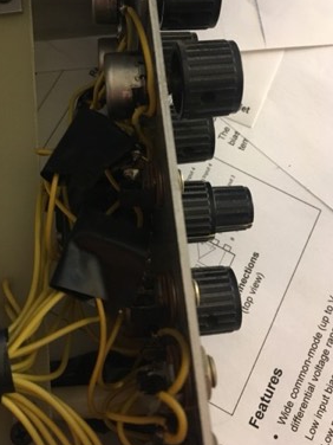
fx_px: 475
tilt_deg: -75.5
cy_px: 175
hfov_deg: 38.5
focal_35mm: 37
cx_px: 130
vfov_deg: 49.8
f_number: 2.2
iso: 200
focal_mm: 4.15
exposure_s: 1/17
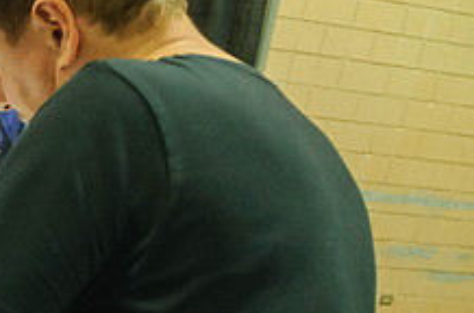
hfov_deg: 24.5
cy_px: 312
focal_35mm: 72
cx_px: -144
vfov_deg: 18.3
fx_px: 945
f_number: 3.5
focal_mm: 18
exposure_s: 1/40
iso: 800
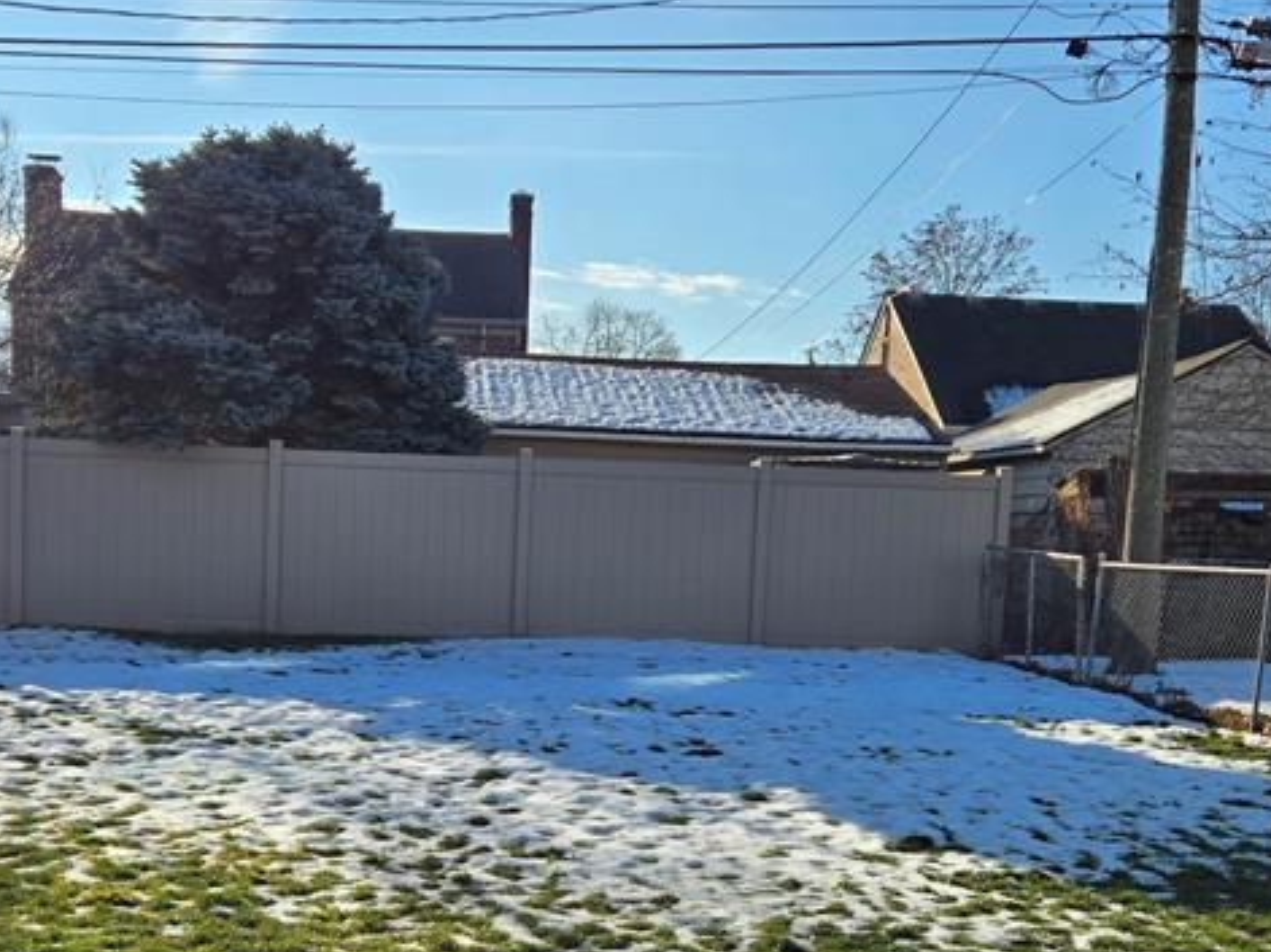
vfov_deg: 28.8
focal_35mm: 50
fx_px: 1835
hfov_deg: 38.1
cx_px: 529
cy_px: 685
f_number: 1.8
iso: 25
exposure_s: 1/3372
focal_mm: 5.4
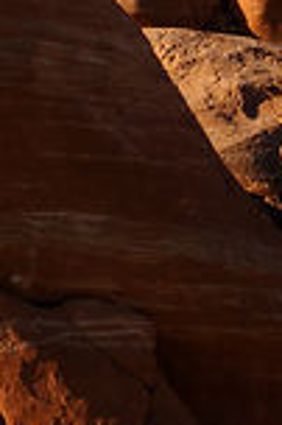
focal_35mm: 723
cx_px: -133
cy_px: -187
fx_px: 8517
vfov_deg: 2.8
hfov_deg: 1.9
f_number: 11
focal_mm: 105
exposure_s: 1/250
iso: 200
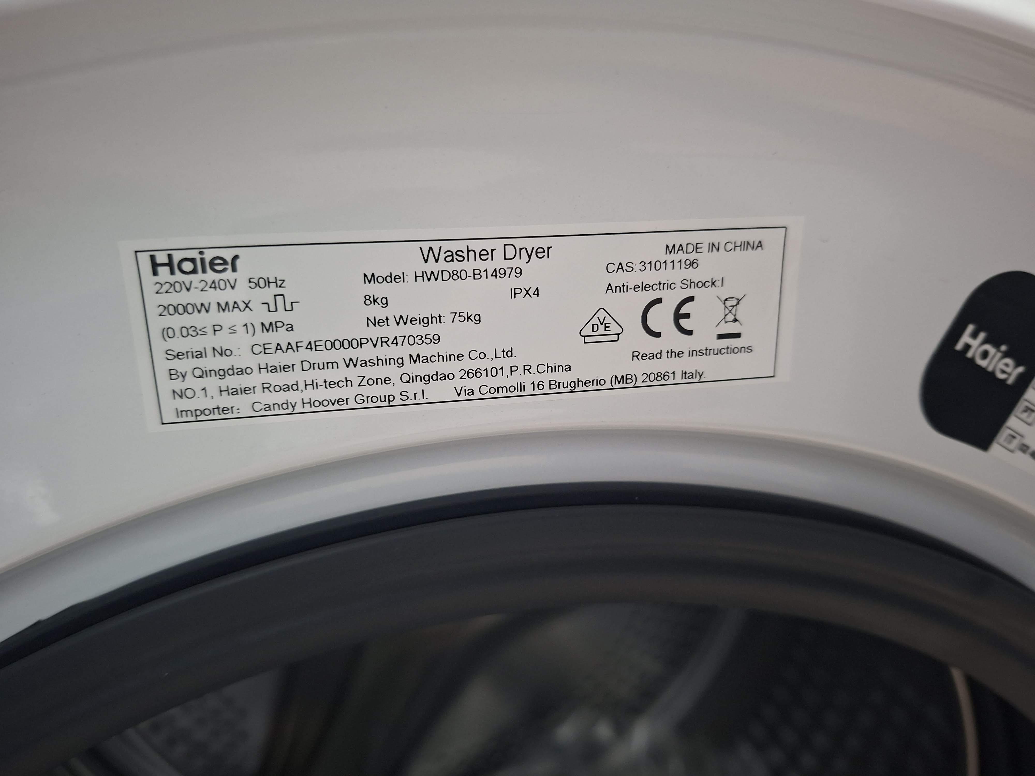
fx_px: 688
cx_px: 518
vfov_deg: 58.9
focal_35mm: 23
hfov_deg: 73.9
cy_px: 388
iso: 500
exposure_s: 1/25
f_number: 1.8
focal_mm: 5.54
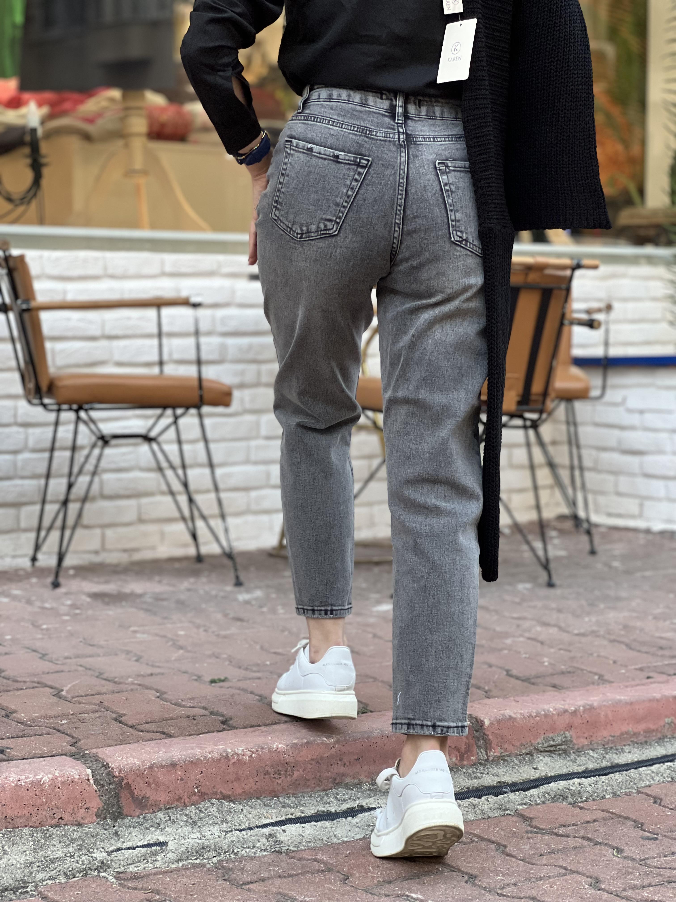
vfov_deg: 25.3
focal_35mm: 77
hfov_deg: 19.1
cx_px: 338
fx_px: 2005
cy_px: 451
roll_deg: -0.2
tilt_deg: -2.0
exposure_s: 1/121
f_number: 2.8
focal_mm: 9
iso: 125
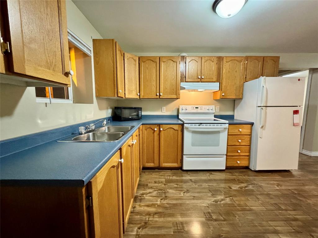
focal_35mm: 14
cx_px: 159
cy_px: 119
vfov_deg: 85.7
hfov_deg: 102.1
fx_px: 129
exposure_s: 1/60
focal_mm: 2.22
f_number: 2.2
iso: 1250
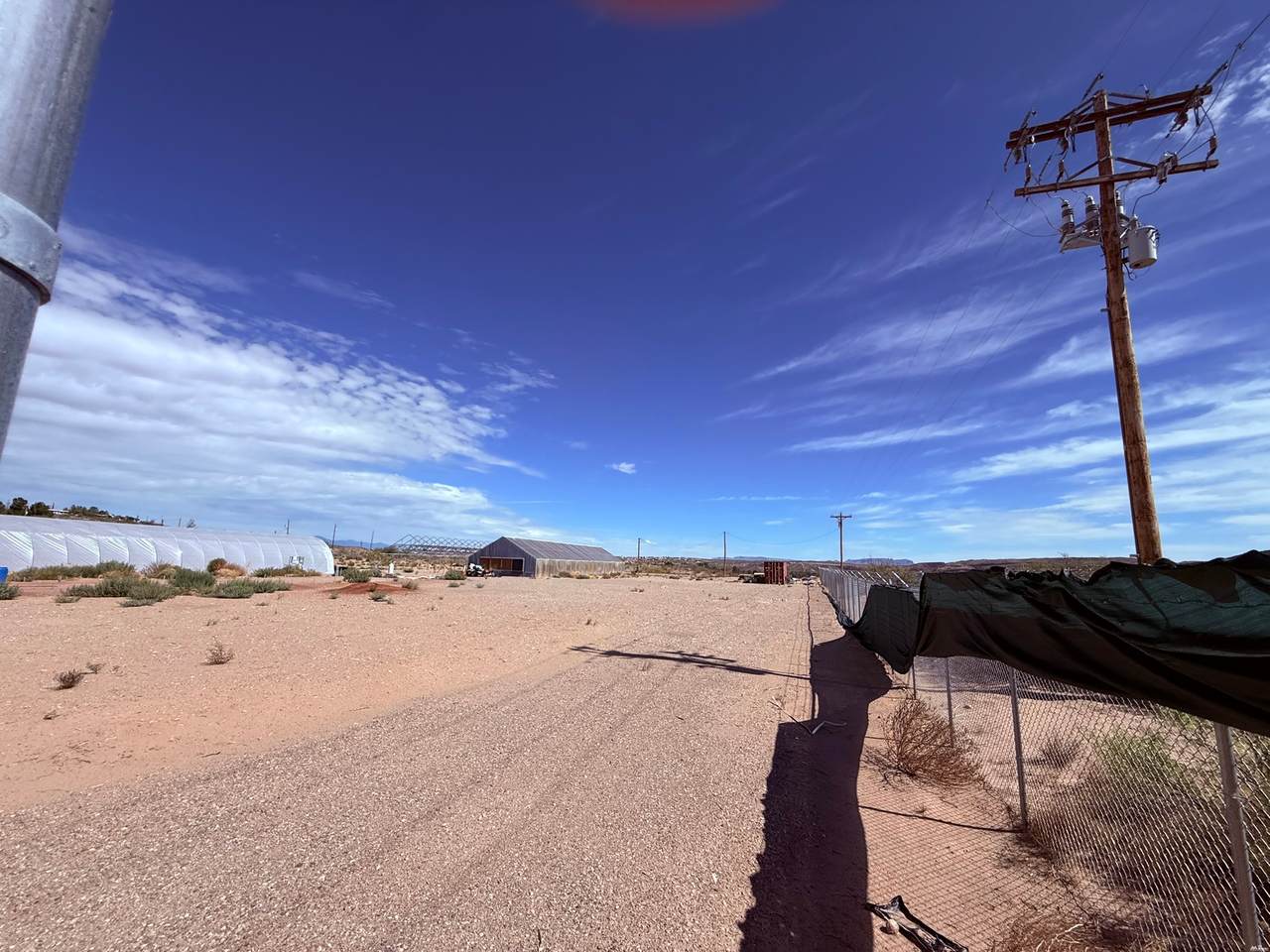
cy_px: 476
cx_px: 635
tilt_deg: +10.9
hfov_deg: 102.1
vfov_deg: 85.7
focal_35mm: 14
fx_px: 514
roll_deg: -0.9
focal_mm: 2.22
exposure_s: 1/3891
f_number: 2.2
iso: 50
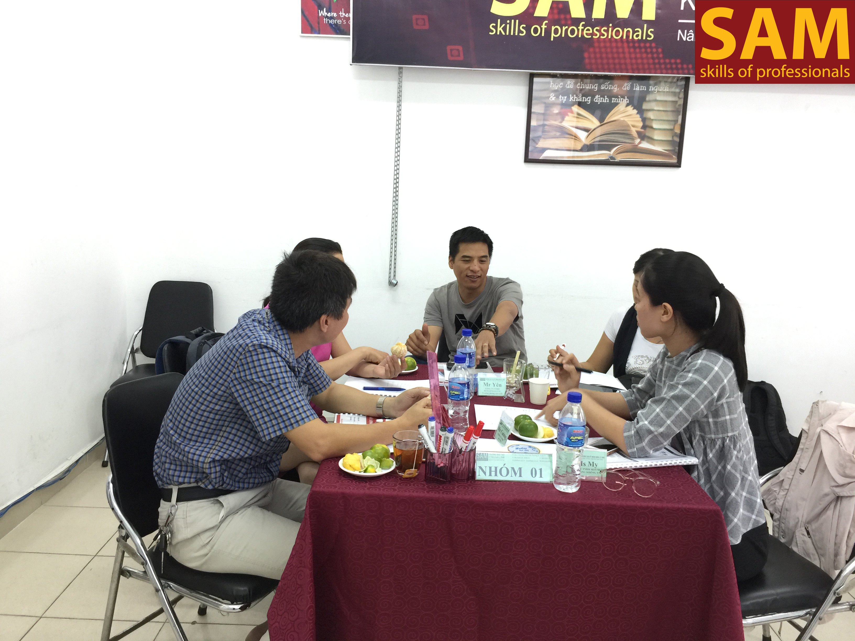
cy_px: 320
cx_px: 428
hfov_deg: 61.7
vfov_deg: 48.2
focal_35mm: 29
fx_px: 716
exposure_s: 1/17
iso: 64
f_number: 2.2
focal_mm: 4.15
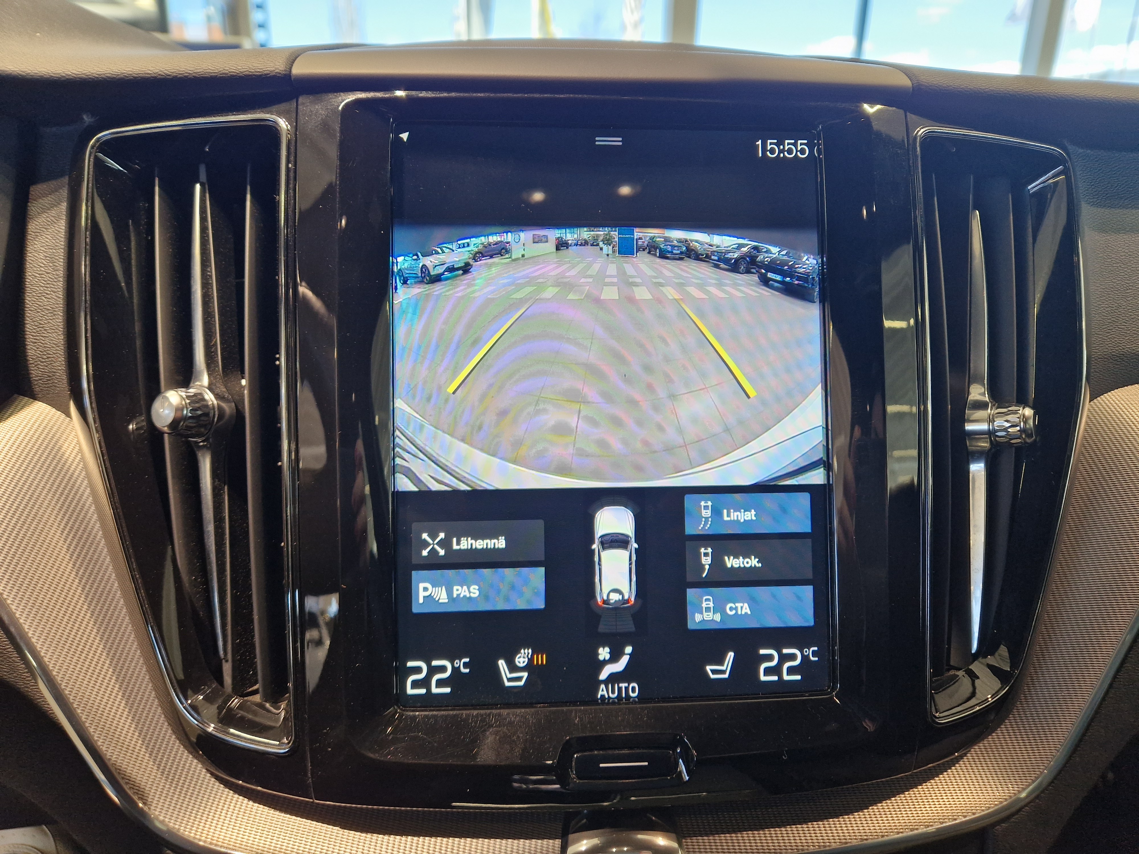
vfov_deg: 58.9
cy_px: 427
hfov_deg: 73.9
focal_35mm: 23
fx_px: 757
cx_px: 570
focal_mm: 5.4
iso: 160
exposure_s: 1/100
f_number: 1.8
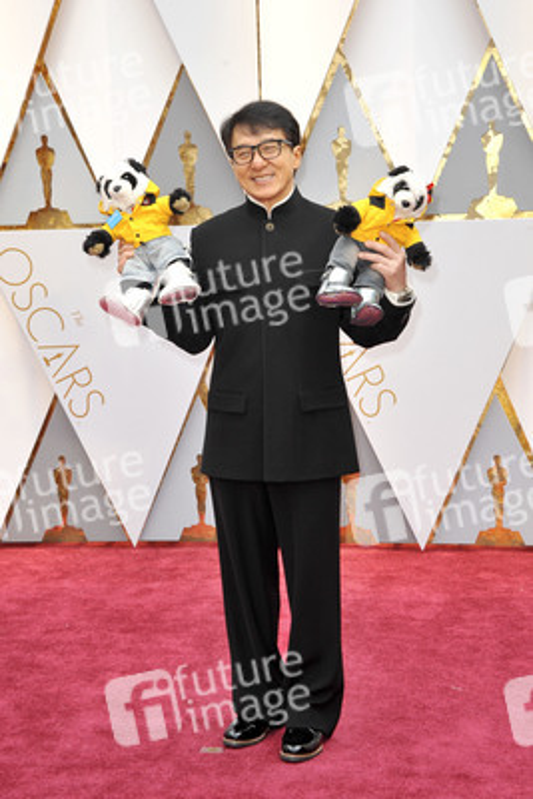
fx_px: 1553
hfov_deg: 19.5
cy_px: 400
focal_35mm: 70
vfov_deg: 28.8
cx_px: 266
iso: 1000
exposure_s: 1/250
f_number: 7.1
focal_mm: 70
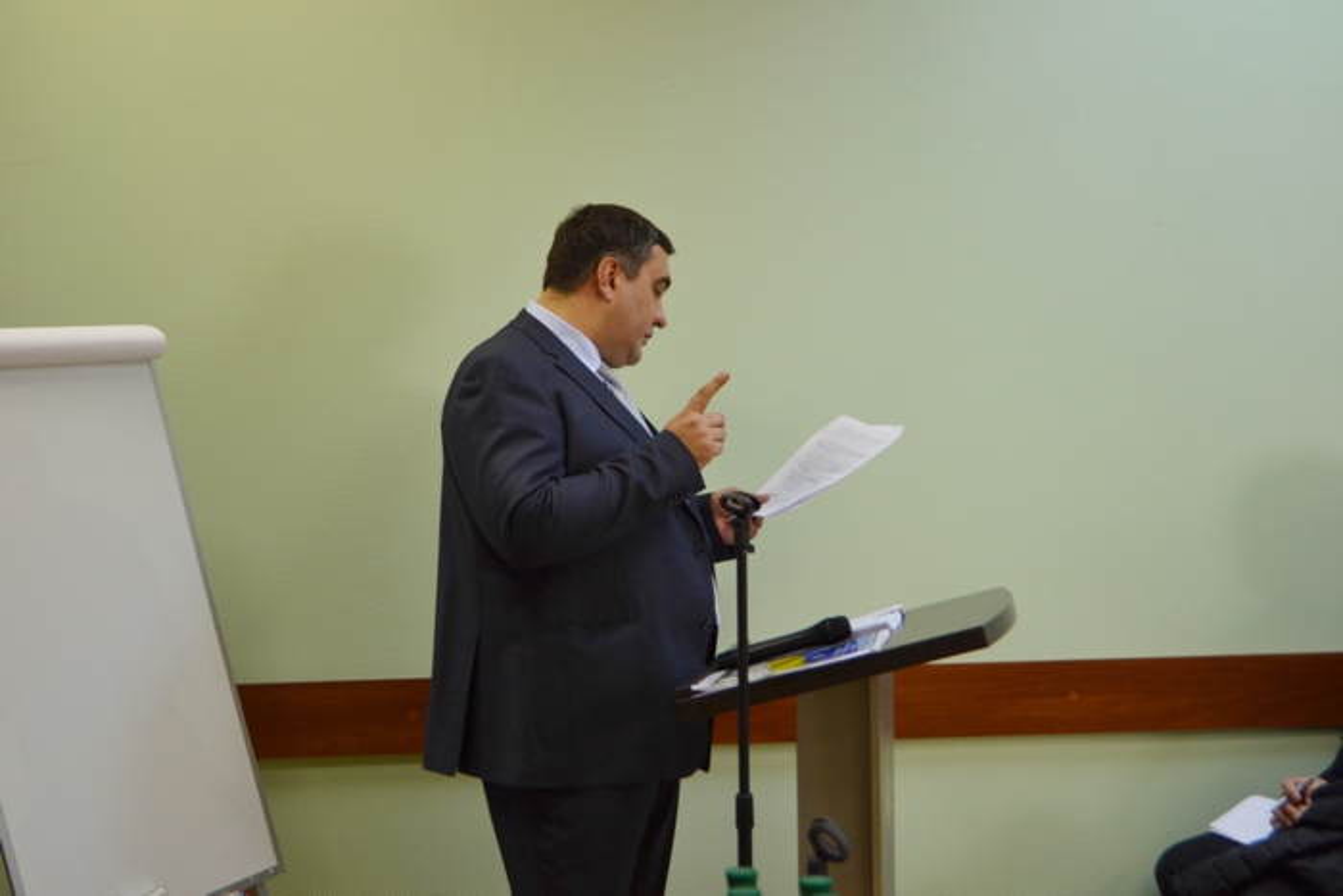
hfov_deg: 36.9
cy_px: 448
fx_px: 2015
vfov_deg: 25.1
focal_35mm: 54
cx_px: 672
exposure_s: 1/80
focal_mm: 36
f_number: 5
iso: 400
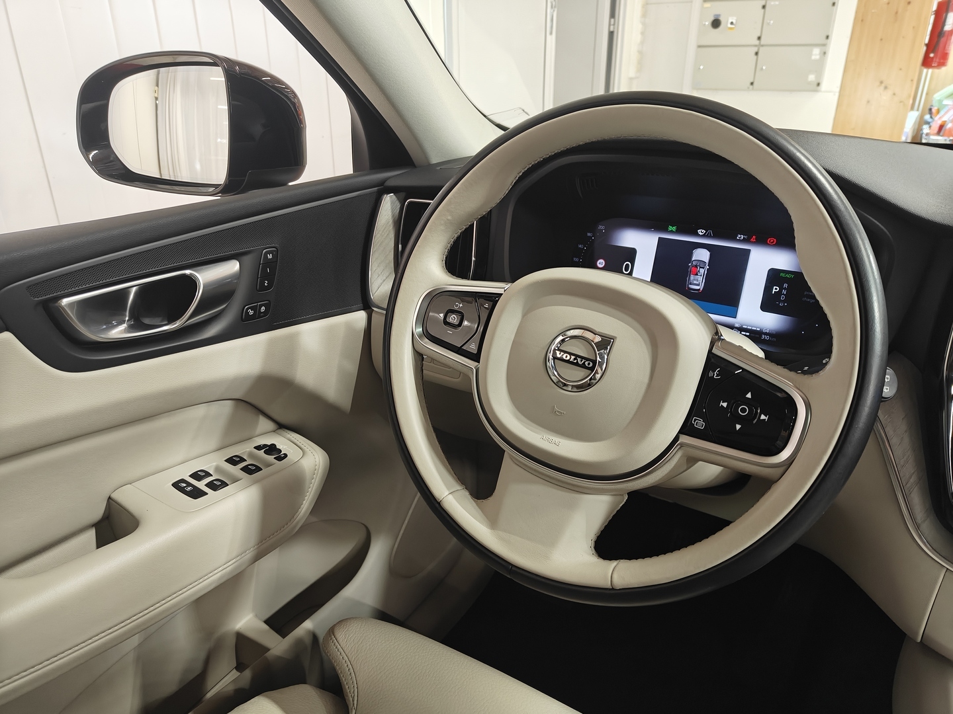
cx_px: 476
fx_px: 661
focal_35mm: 24
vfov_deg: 56.8
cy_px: 357
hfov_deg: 71.6
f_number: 1.8
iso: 160
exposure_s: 1/50
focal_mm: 5.59
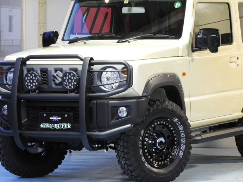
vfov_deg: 8.9
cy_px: 80
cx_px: 134
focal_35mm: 166
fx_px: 1165
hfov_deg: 11.9
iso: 400
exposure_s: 1/15
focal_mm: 24.2
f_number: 5
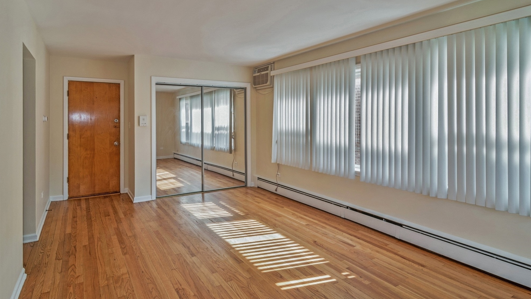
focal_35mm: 19
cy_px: 155
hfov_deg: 89.6
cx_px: 265
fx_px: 267
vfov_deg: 58.3
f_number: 8
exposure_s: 1/15
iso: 200
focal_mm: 12
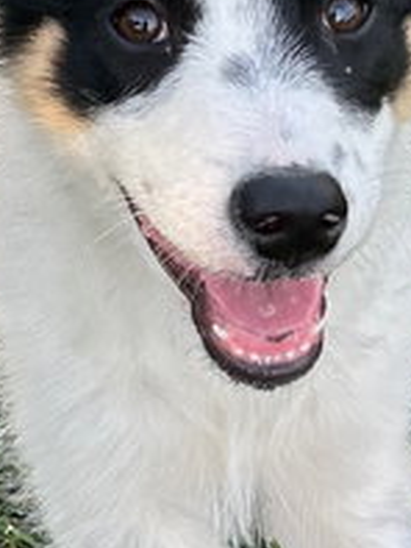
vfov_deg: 22.2
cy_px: 238
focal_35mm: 88
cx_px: 78
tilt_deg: -56.8
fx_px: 1392
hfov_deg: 16.7
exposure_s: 1/418
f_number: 1.5
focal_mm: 5.7
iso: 50
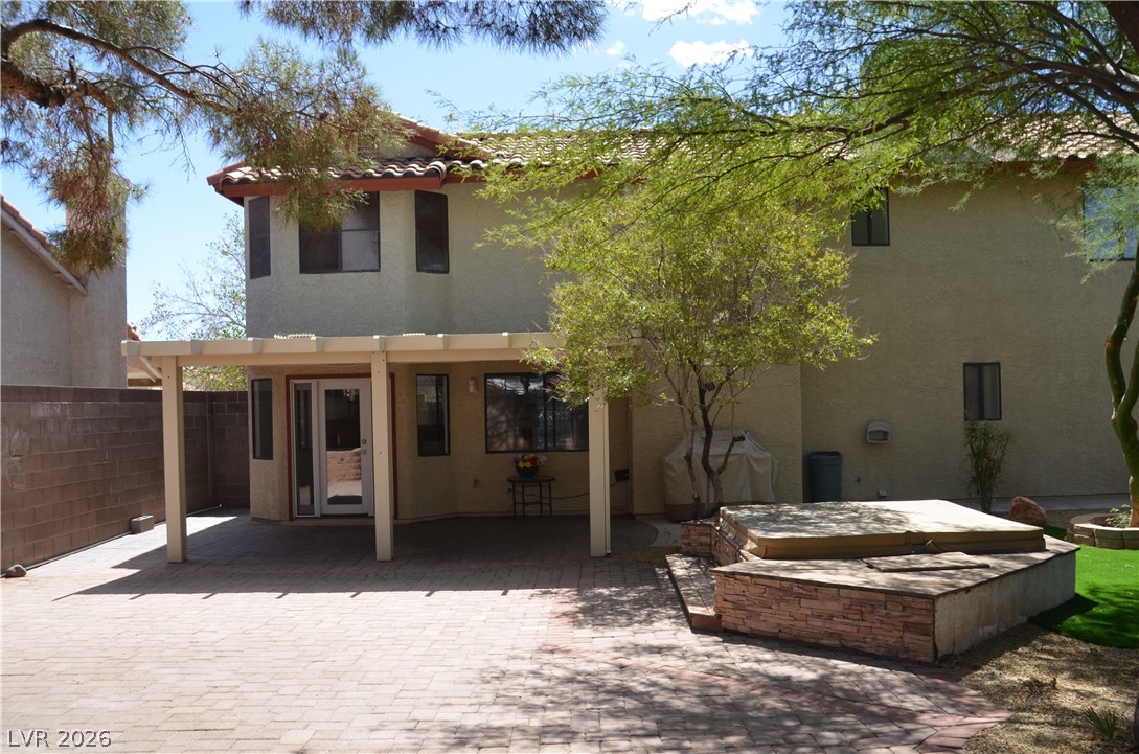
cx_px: 570
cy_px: 377
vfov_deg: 41.5
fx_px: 994
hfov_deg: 59.6
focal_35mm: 32
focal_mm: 21
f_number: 8
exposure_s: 1/250
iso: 110
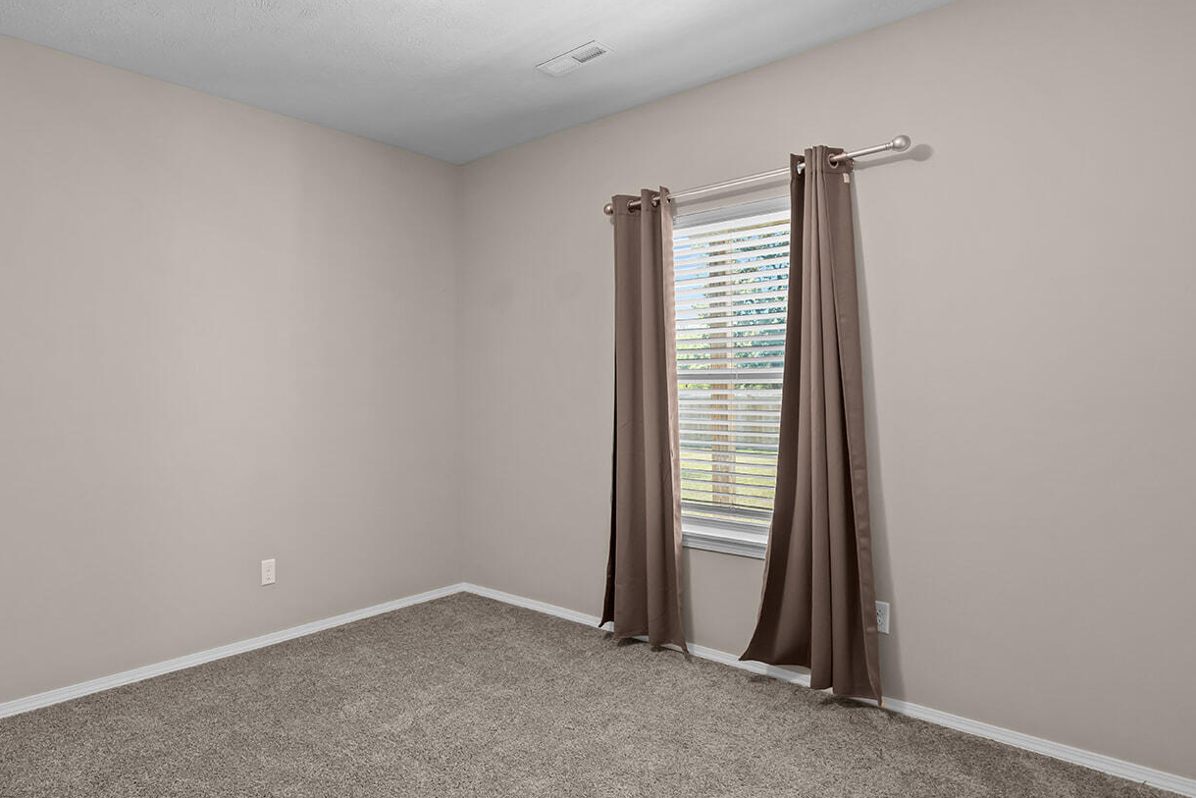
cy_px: 393
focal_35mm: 21
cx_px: 422
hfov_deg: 79.1
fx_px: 698
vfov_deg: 59.5
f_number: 3.5
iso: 1250
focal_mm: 16
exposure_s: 1/30
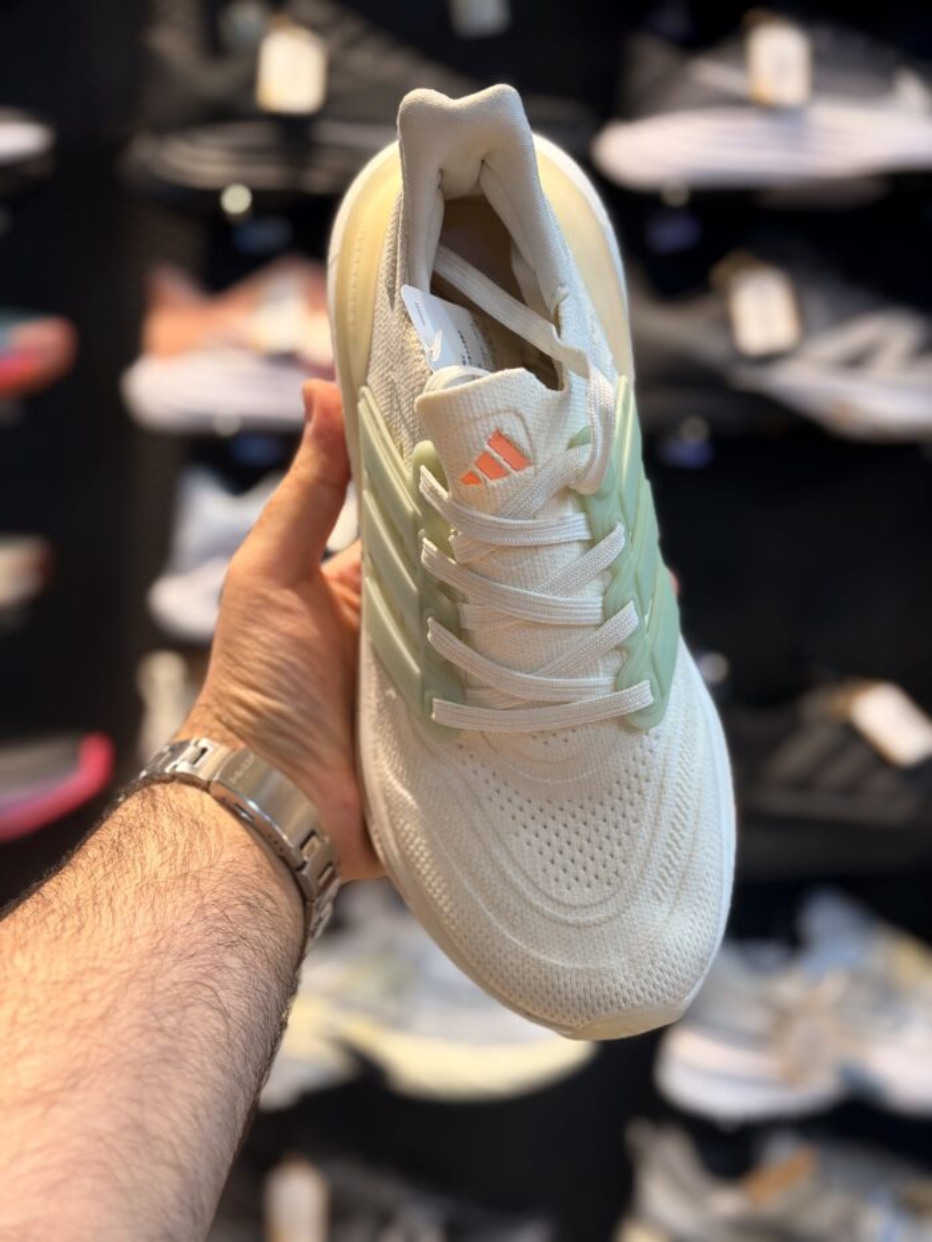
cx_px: 466
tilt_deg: -7.1
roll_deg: +2.0
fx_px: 1723
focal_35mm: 48
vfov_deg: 39.7
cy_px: 621
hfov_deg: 30.3
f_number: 1.78
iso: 64
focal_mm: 6.76
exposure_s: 1/100
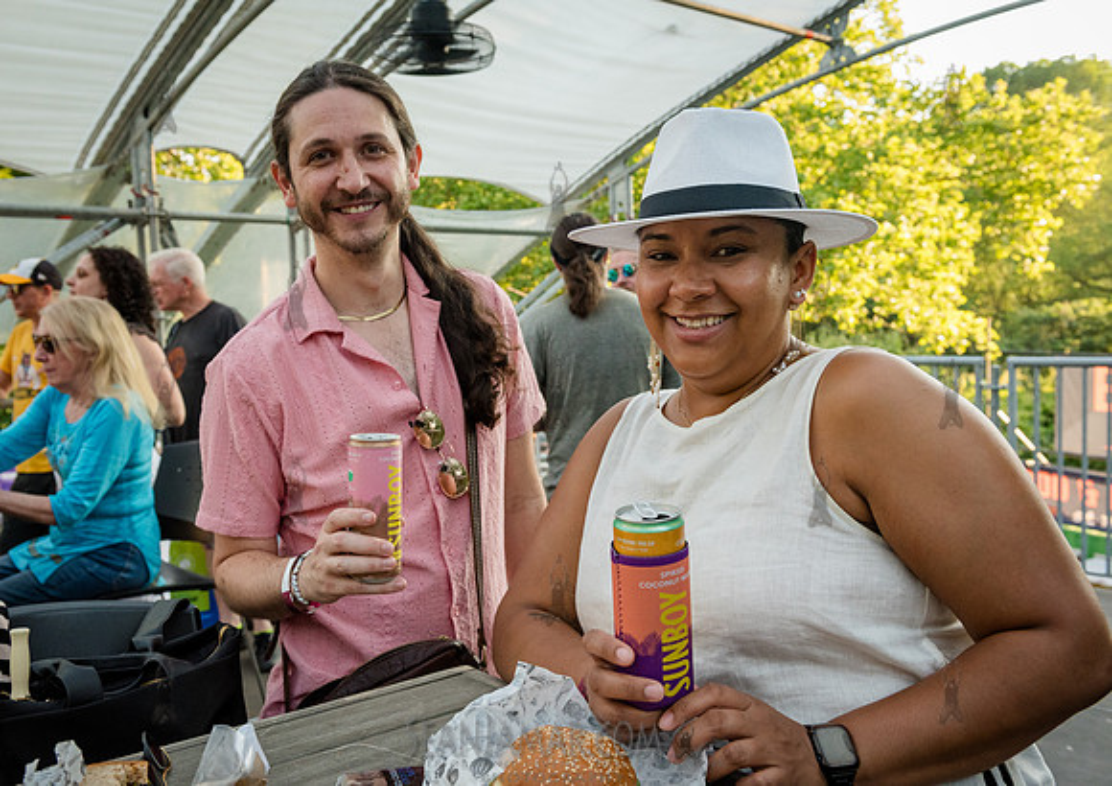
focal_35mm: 35
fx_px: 1112
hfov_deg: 53.1
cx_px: 524
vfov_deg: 38.9
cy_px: 393
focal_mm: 34
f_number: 5.6
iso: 2000
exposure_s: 1/400
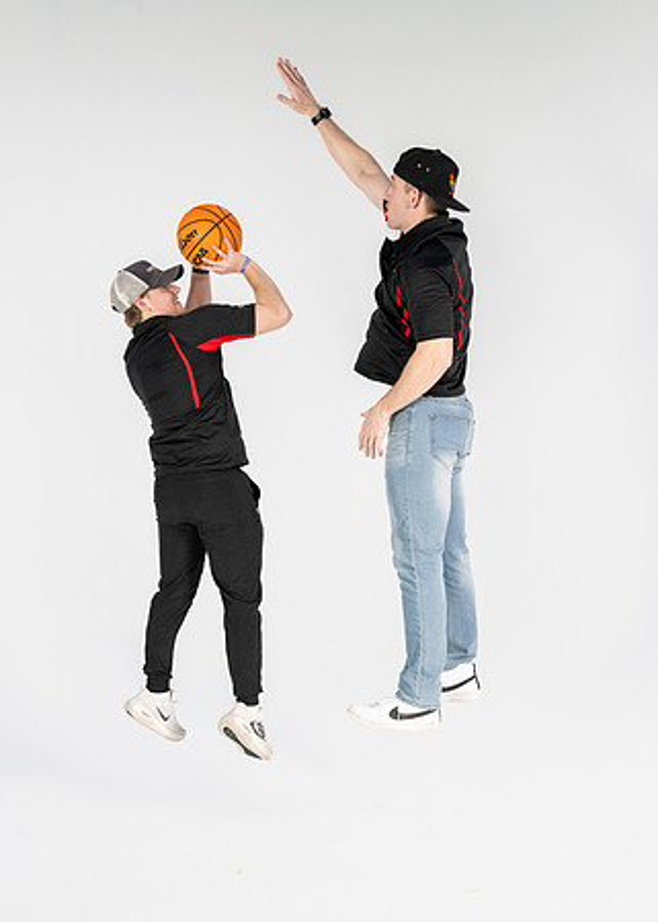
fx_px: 967
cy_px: 476
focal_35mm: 37
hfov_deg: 37.5
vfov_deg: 51.0
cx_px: 368
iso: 1250
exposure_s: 1/500
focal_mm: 24
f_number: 3.5
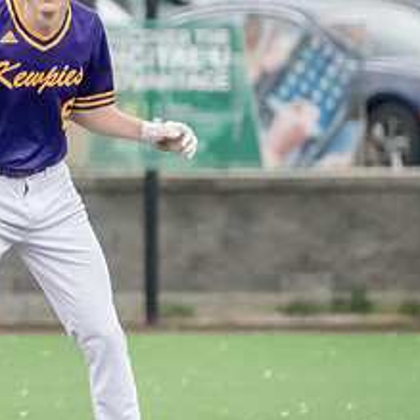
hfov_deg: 1.6
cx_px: 17
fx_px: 15319
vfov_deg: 1.6
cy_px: 185
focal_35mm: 1116
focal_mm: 330
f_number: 6.3
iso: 5000
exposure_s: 1/1600
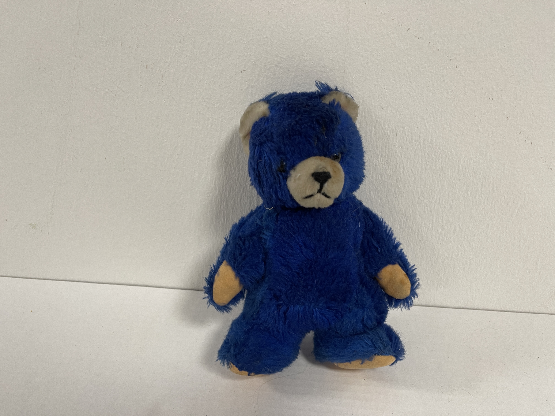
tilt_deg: -27.0
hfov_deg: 69.4
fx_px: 401
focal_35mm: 25
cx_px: 278
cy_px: 208
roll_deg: +1.6
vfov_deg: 54.9
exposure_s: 1/50
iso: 100
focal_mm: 5.1
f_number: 1.6
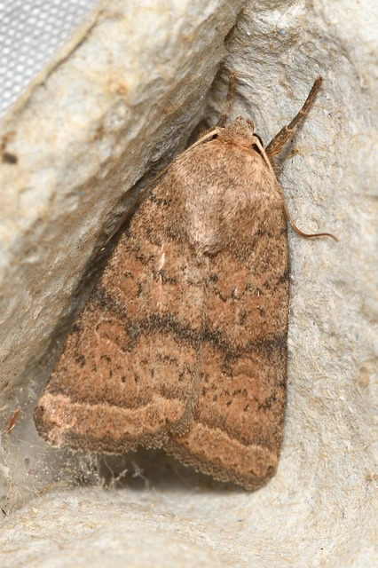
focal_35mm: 225
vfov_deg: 9.2
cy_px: 284
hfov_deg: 6.1
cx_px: 189
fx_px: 3547
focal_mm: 150
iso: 100
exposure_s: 1/250
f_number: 10
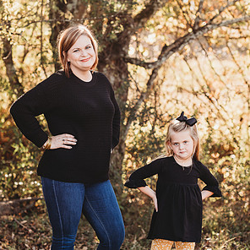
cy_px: 133
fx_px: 899
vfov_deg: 15.8
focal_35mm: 110
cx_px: 124
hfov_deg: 15.8
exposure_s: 1/250
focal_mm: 85
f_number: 2.8
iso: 160
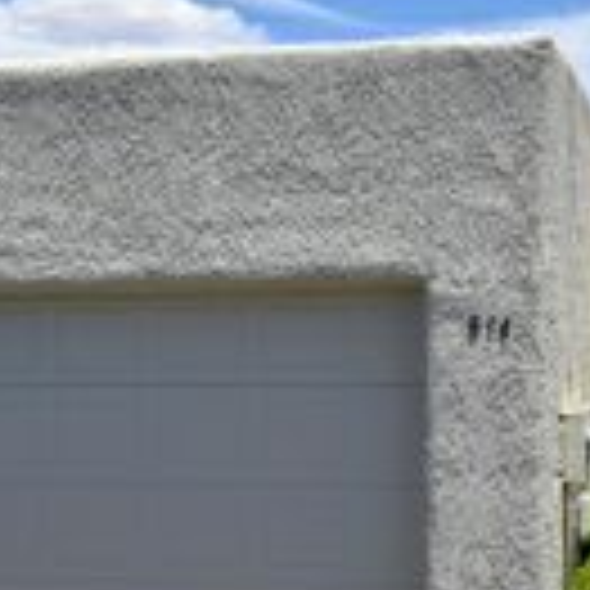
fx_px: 1593
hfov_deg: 20.8
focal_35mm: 83
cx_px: 459
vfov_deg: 20.8
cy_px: 453
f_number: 13
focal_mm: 17
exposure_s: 1/640
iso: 400
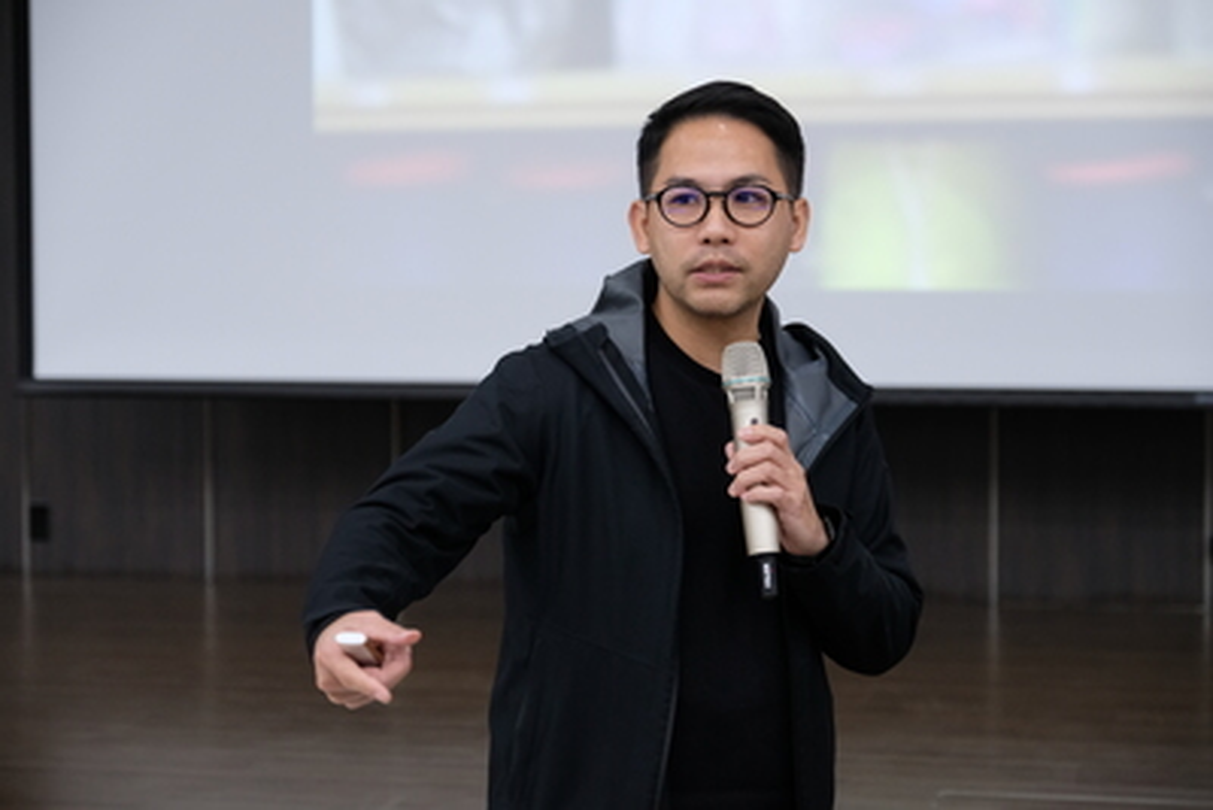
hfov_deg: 24.5
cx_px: 606
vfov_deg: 16.5
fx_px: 2797
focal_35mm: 83
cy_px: 405
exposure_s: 1/100
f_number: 2.8
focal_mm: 55
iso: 1600
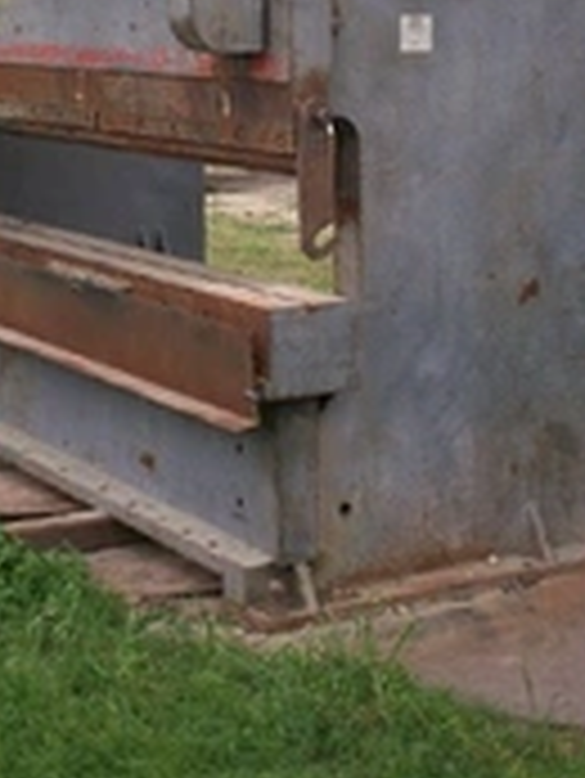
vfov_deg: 22.9
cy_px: 63
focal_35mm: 83
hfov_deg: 17.8
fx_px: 1868
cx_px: 320
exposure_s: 1/302
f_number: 4.5
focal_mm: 6
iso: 100
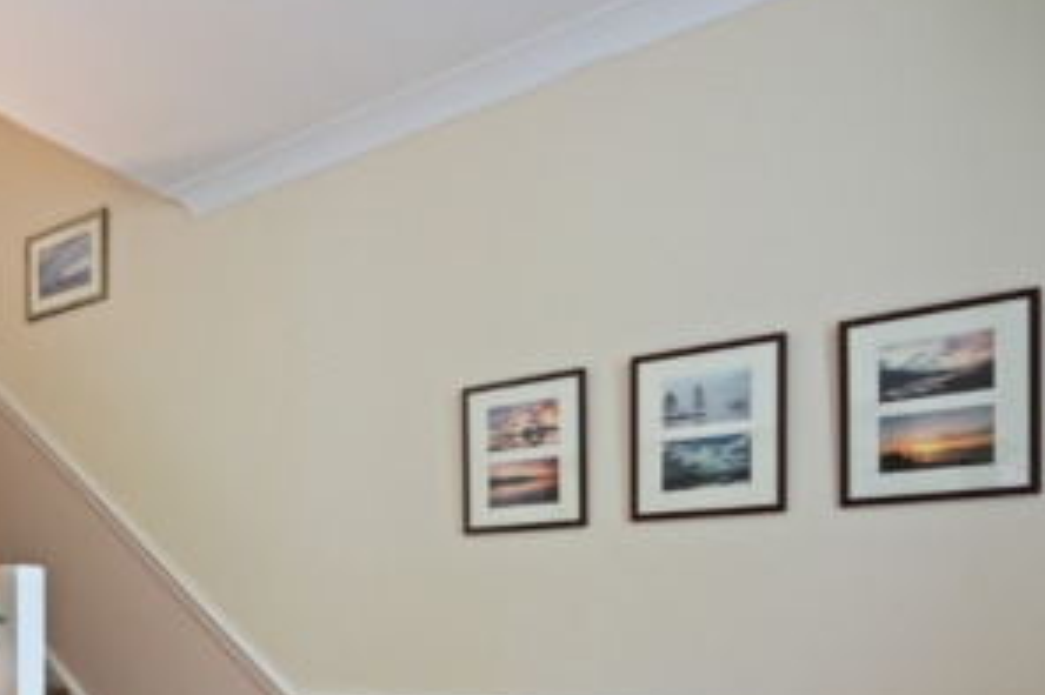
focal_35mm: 33
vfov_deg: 37.0
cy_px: 644
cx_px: 32
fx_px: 957
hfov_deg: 48.5
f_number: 8
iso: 400
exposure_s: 1.3
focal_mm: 16
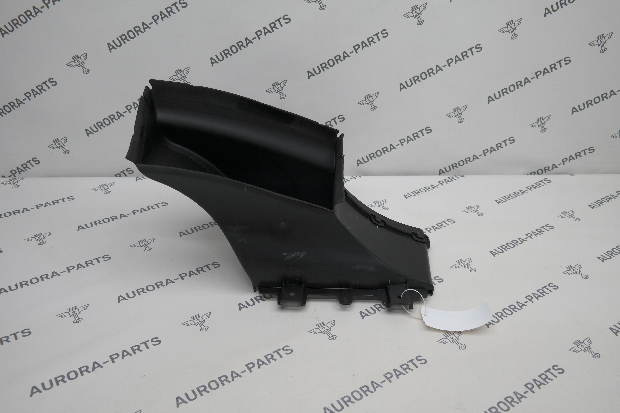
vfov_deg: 43.6
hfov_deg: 61.9
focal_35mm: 30
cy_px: 206
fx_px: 517
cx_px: 310
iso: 200
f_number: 3.5
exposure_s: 1/80
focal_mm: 20
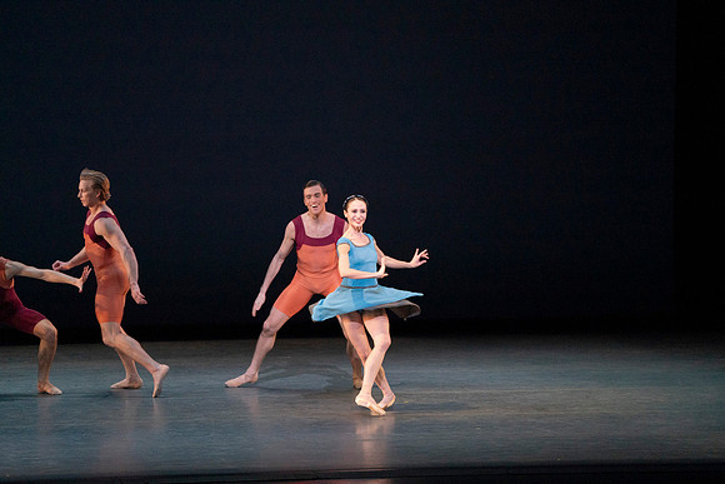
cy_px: 242
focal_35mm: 274
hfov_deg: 7.5
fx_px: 5519
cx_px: 362
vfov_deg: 5.0
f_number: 5.6
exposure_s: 1/400
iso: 6400
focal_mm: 274
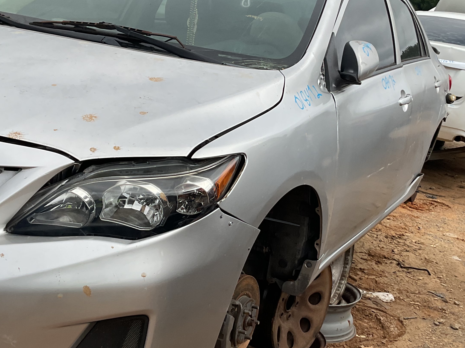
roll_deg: -5.1
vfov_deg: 27.0
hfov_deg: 35.5
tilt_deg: -14.0
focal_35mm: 54
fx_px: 725
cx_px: 256
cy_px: 164
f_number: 1.8
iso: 16
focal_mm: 3
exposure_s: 1/1490
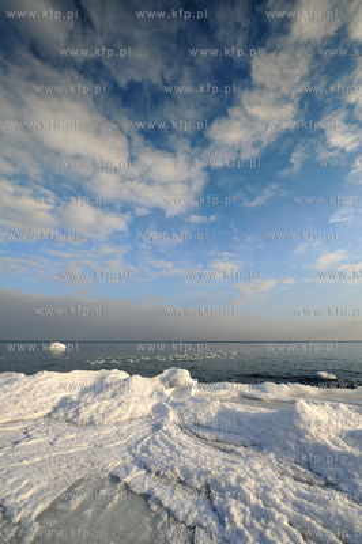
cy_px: 272
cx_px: 181
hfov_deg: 81.1
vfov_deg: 104.3
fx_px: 212
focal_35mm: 14
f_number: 13
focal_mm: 14
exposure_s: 1/320
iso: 200
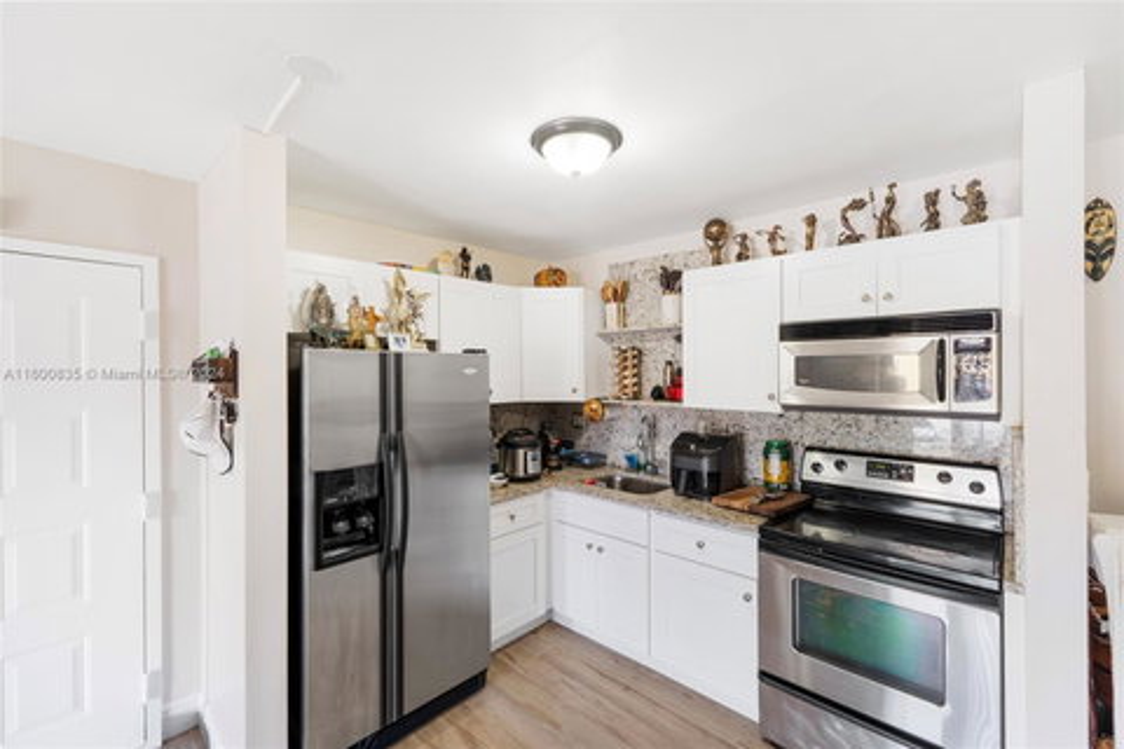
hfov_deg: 100.4
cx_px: 562
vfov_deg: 77.3
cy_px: 374
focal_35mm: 15
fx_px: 468
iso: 250
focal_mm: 10
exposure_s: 1
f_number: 9
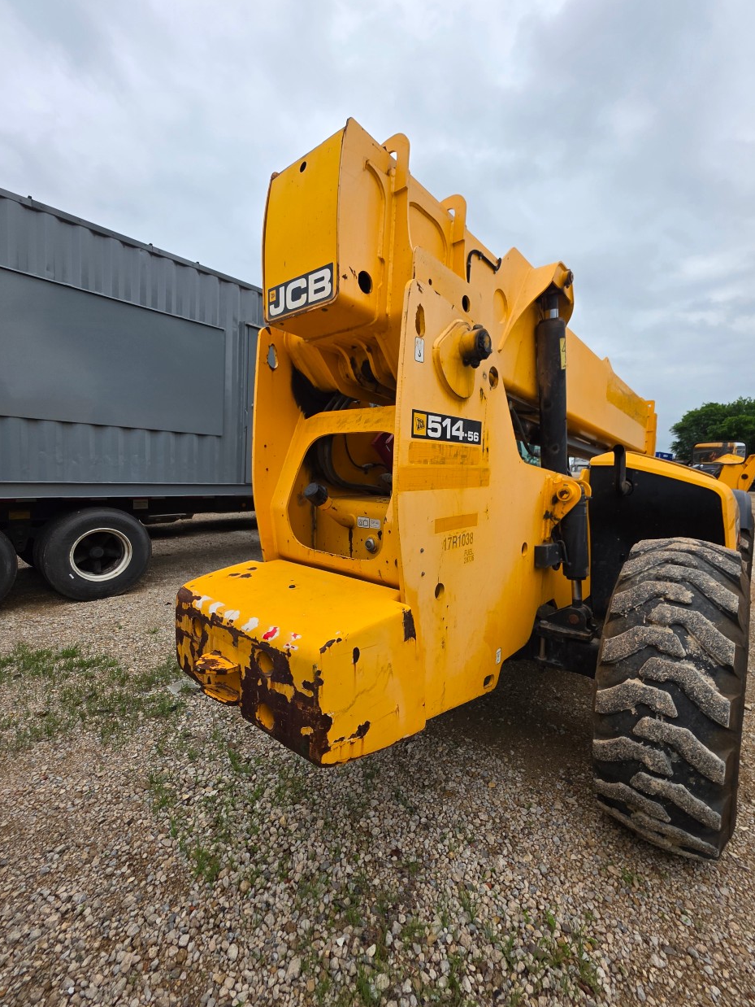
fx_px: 407
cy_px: 499
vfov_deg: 102.0
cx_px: 378
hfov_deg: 85.7
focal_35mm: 14
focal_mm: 2.2
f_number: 1.9
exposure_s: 1/1314
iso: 40
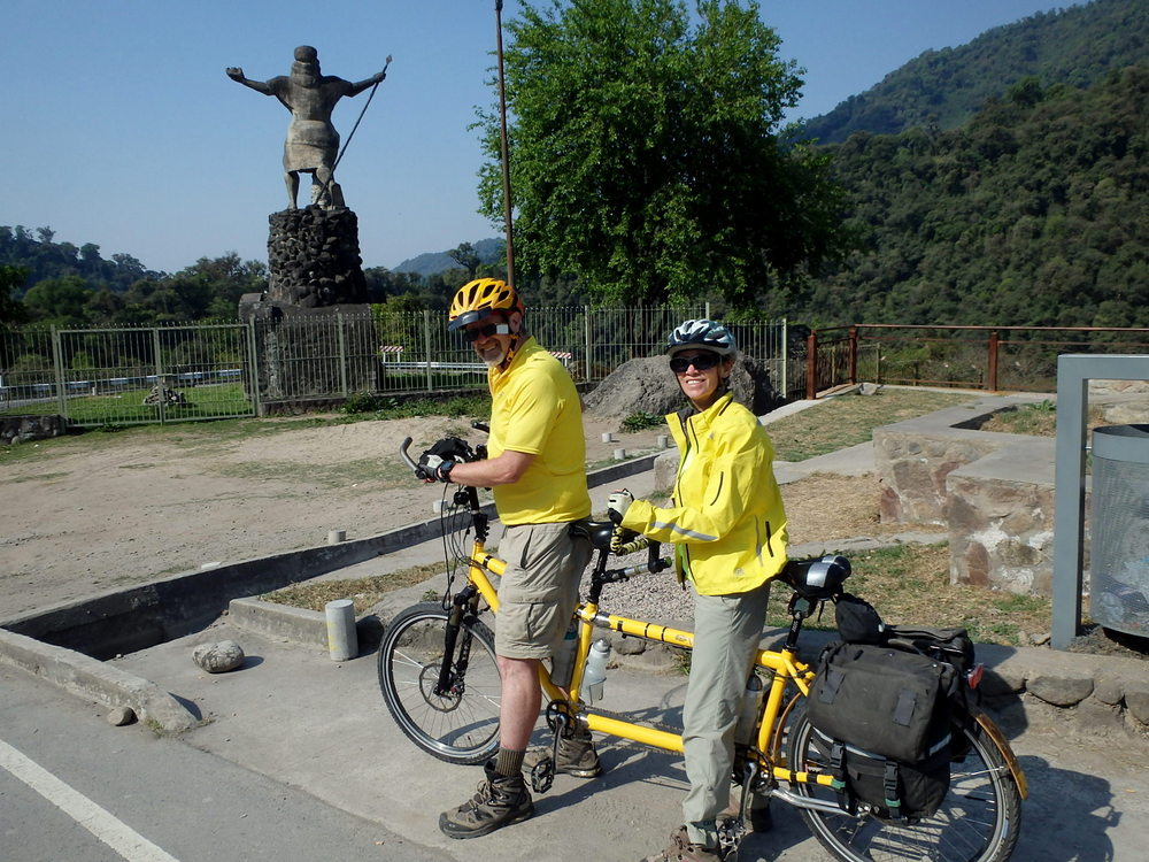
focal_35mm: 28
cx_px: 574
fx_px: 929
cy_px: 431
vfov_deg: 49.7
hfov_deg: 63.4
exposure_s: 1/125
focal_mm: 5
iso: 125
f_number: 11
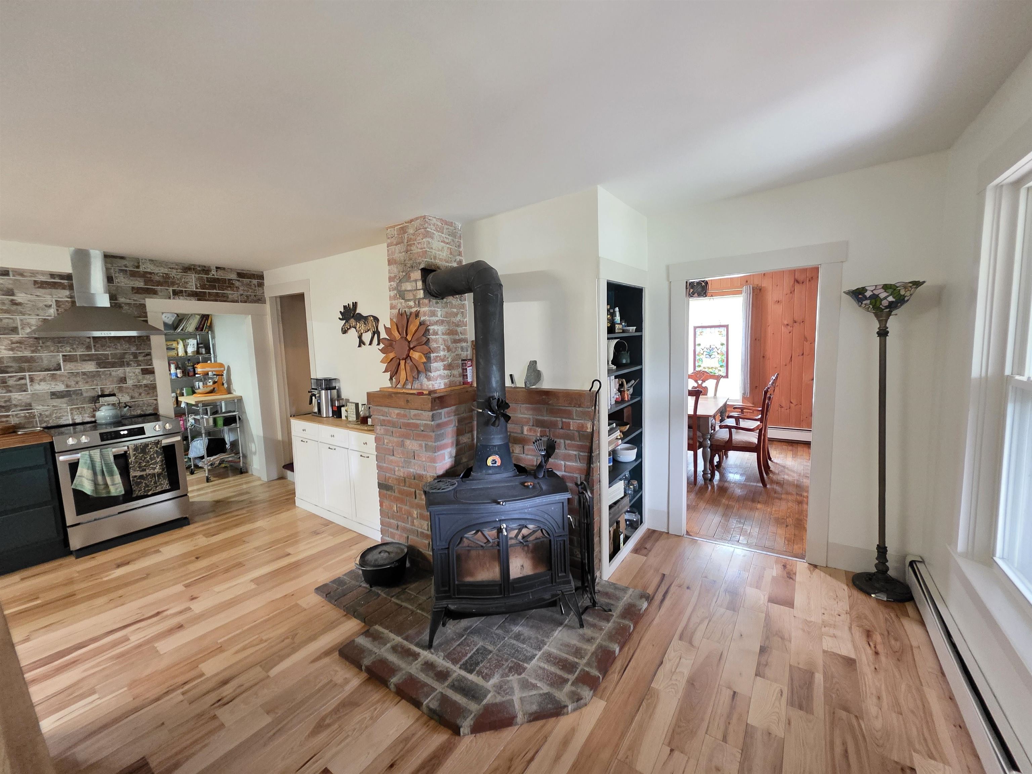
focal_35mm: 13
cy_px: 387
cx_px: 516
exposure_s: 1/60
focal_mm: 2.2
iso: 1000
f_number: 1.9
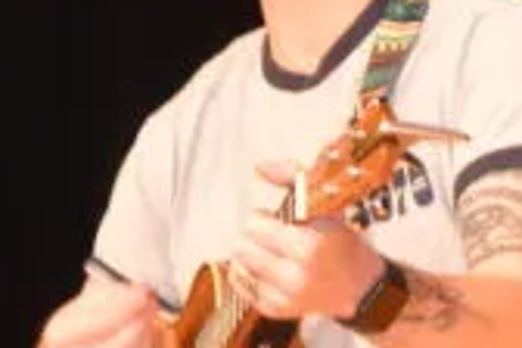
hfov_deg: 3.6
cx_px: 969
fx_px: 8235
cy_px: 701
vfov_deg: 2.4
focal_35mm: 568
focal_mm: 58
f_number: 5
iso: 1600
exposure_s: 1/60
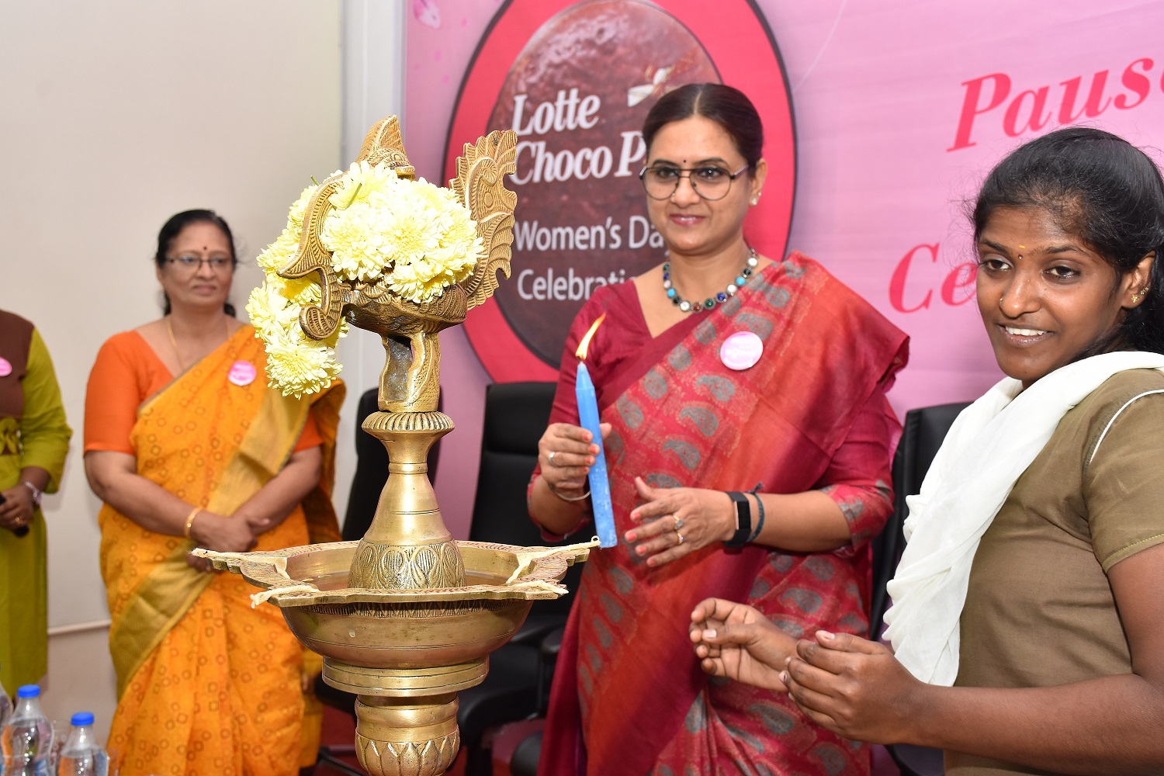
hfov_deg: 47.9
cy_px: 388
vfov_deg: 33.0
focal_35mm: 40
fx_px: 1309
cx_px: 582
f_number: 7.1
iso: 400
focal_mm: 27
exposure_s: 1/125
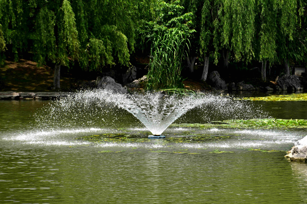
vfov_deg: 8.3
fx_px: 1407
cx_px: 154
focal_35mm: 165
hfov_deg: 12.5
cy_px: 102
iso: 200
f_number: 6
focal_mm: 165
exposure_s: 1/1000
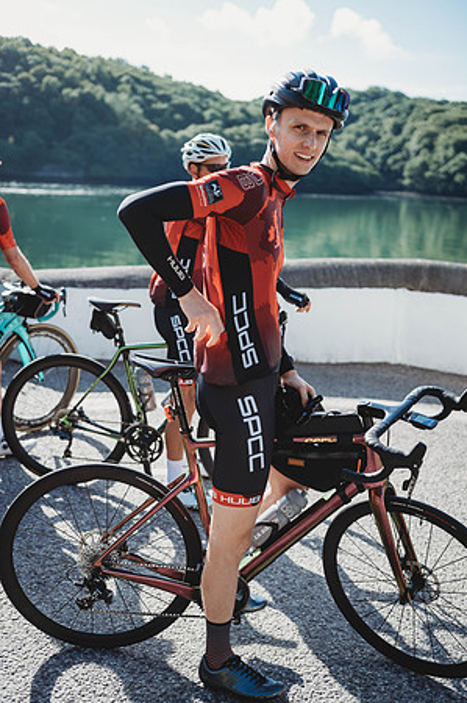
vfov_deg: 48.5
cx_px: 234
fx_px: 780
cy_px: 352
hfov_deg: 33.3
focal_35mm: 40
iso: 100
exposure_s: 1/1000
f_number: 2.5
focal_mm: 40
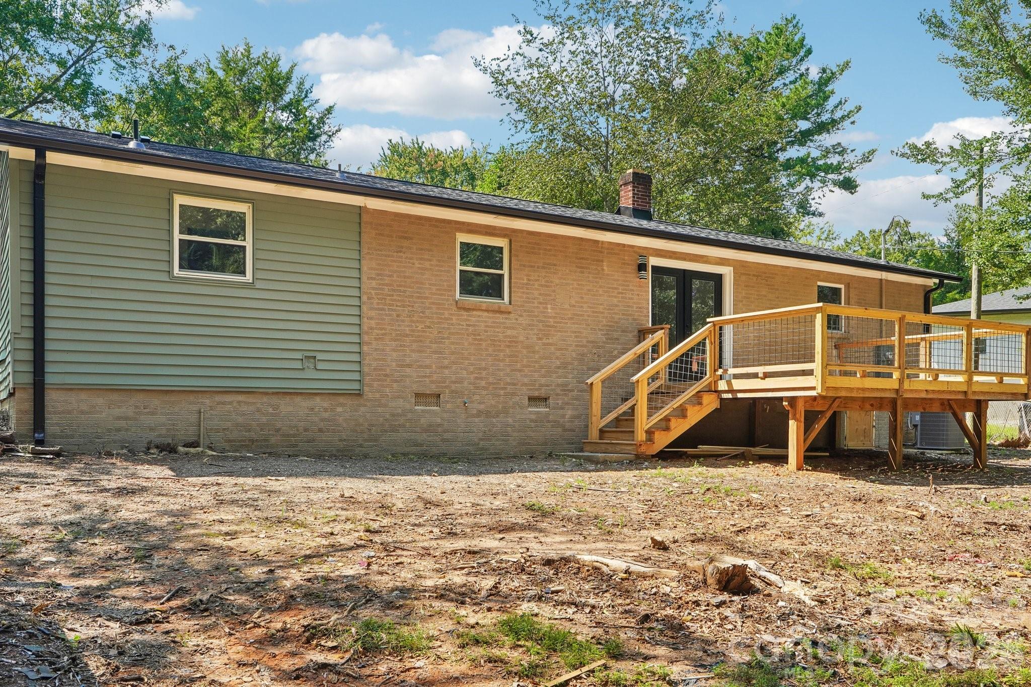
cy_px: 344
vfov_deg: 43.6
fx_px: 859
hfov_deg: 61.9
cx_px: 516
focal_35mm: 30
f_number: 8
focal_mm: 20
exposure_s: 1/30
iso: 100
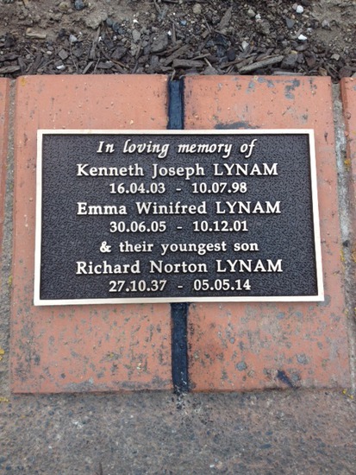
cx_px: 178
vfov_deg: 52.6
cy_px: 238
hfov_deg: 40.7
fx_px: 480
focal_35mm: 35
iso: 50
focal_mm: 4.28
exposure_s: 1/183
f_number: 2.4
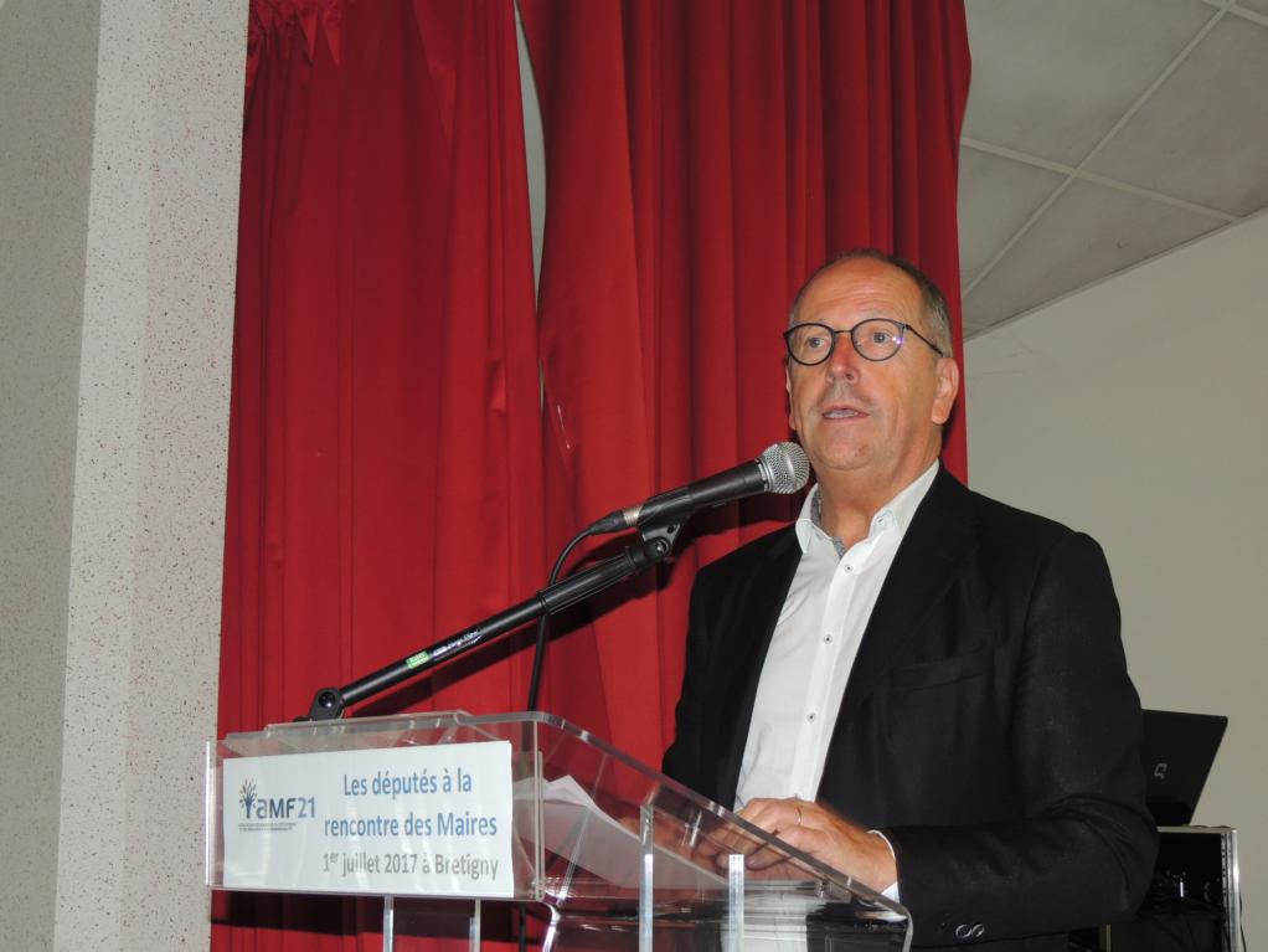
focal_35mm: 55
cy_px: 476
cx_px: 634
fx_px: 2015
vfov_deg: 26.6
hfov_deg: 34.9
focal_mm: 9.8
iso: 200
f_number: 3.7
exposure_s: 1/40
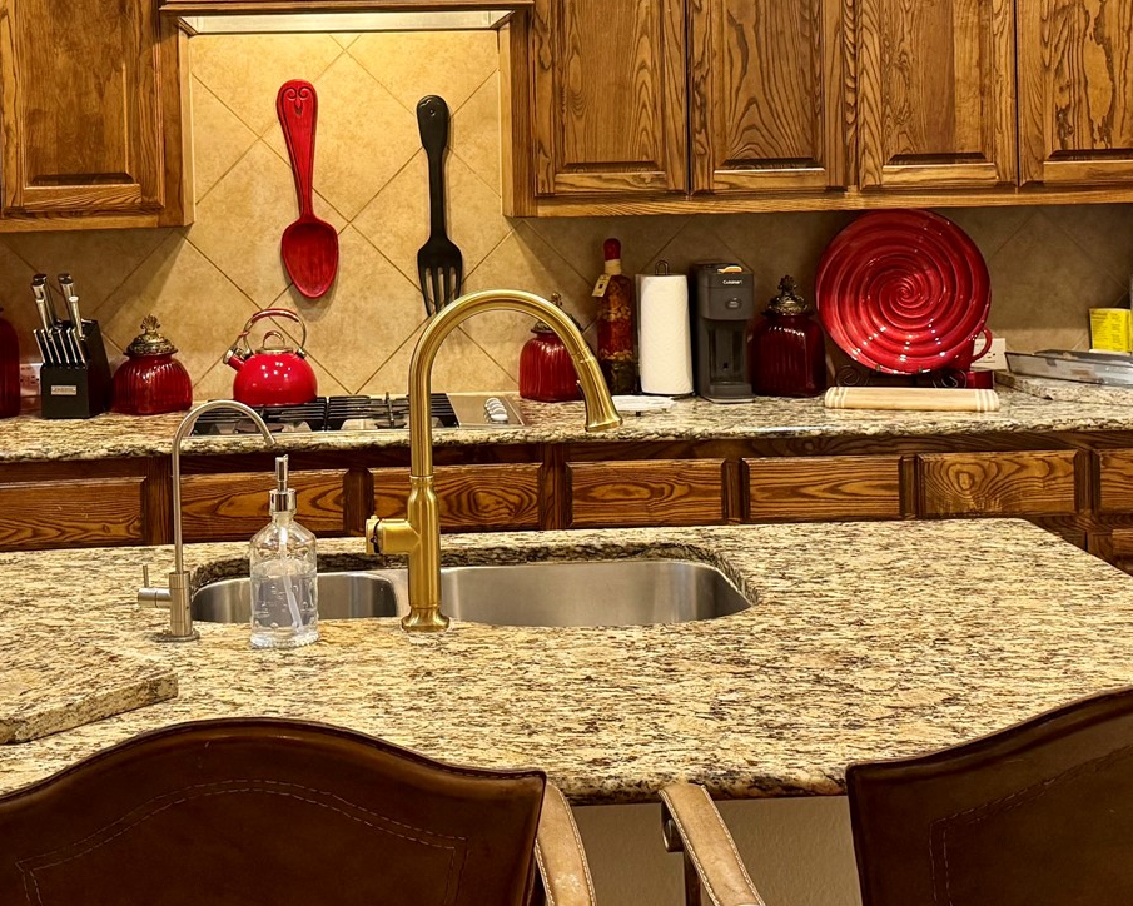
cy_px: 155
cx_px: 434
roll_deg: +0.7
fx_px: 1777
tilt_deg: -0.7
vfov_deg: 27.9
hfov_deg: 35.2
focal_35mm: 53
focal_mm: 6.76
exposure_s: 1/60
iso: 250
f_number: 1.78
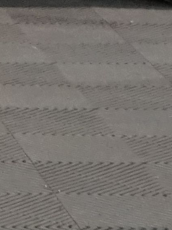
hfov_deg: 3.6
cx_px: -555
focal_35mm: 391
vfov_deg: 4.8
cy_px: -487
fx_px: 2593
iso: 6400
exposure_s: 1/80
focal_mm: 38
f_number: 14
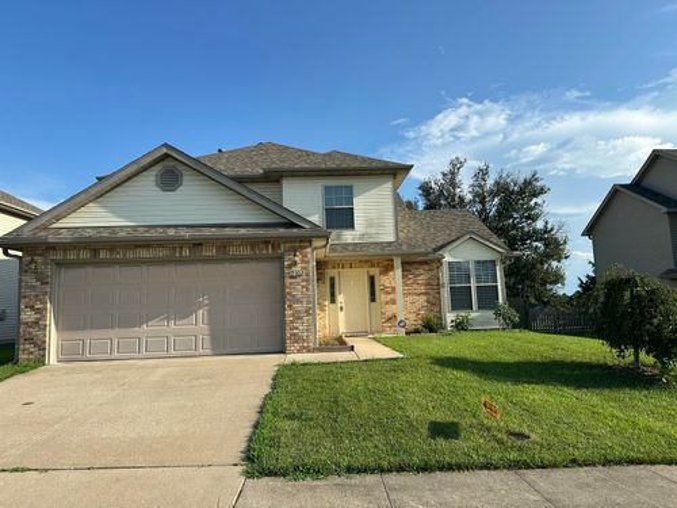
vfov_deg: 56.8
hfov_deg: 71.6
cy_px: 254
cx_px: 338
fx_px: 469
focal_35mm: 24
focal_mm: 6.86
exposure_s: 1/3861
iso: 80
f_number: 1.78
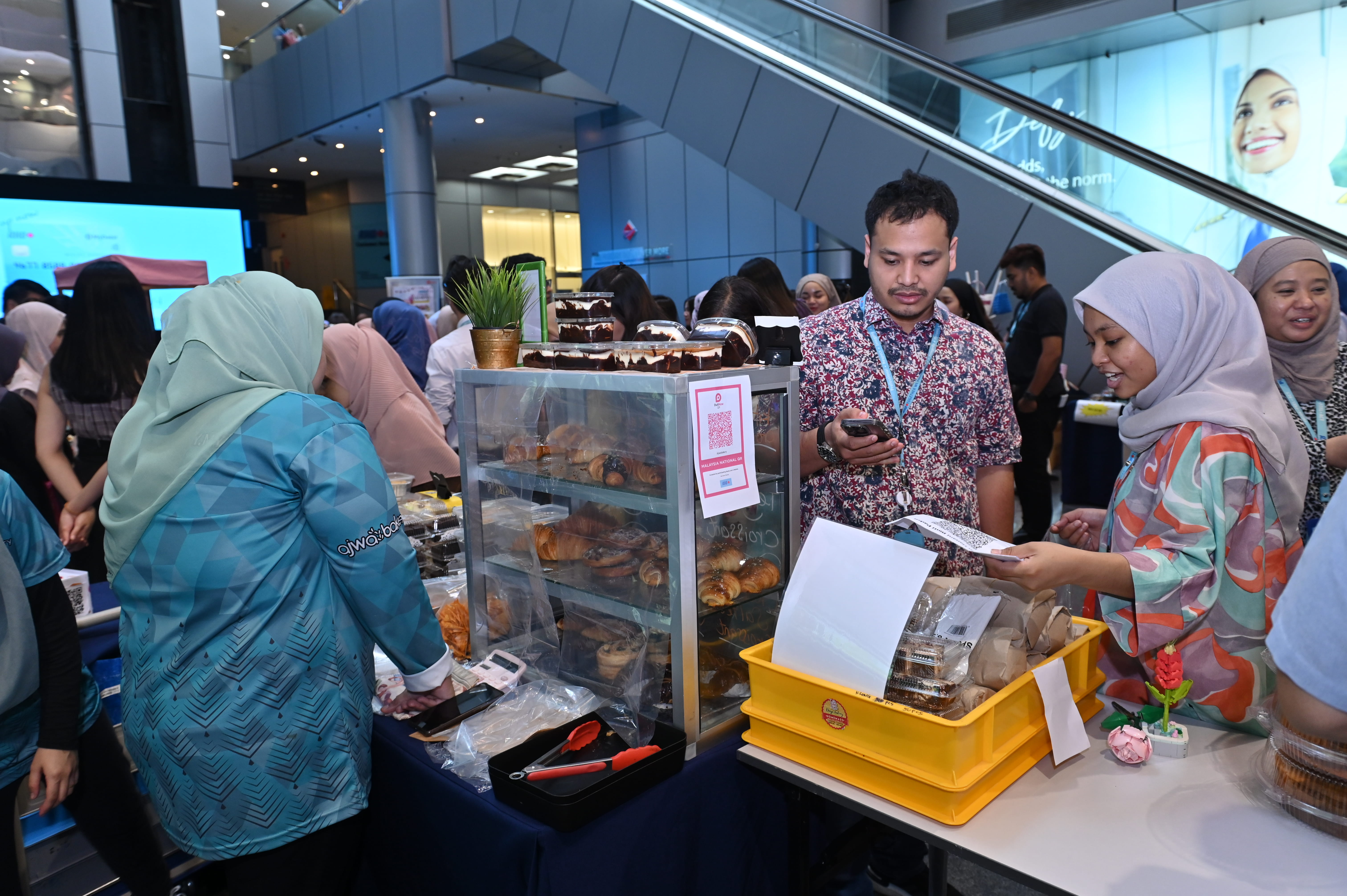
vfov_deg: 53.1
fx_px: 897
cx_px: 674
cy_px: 448
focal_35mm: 24
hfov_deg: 73.8
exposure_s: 1/100
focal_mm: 24
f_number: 4
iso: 1000
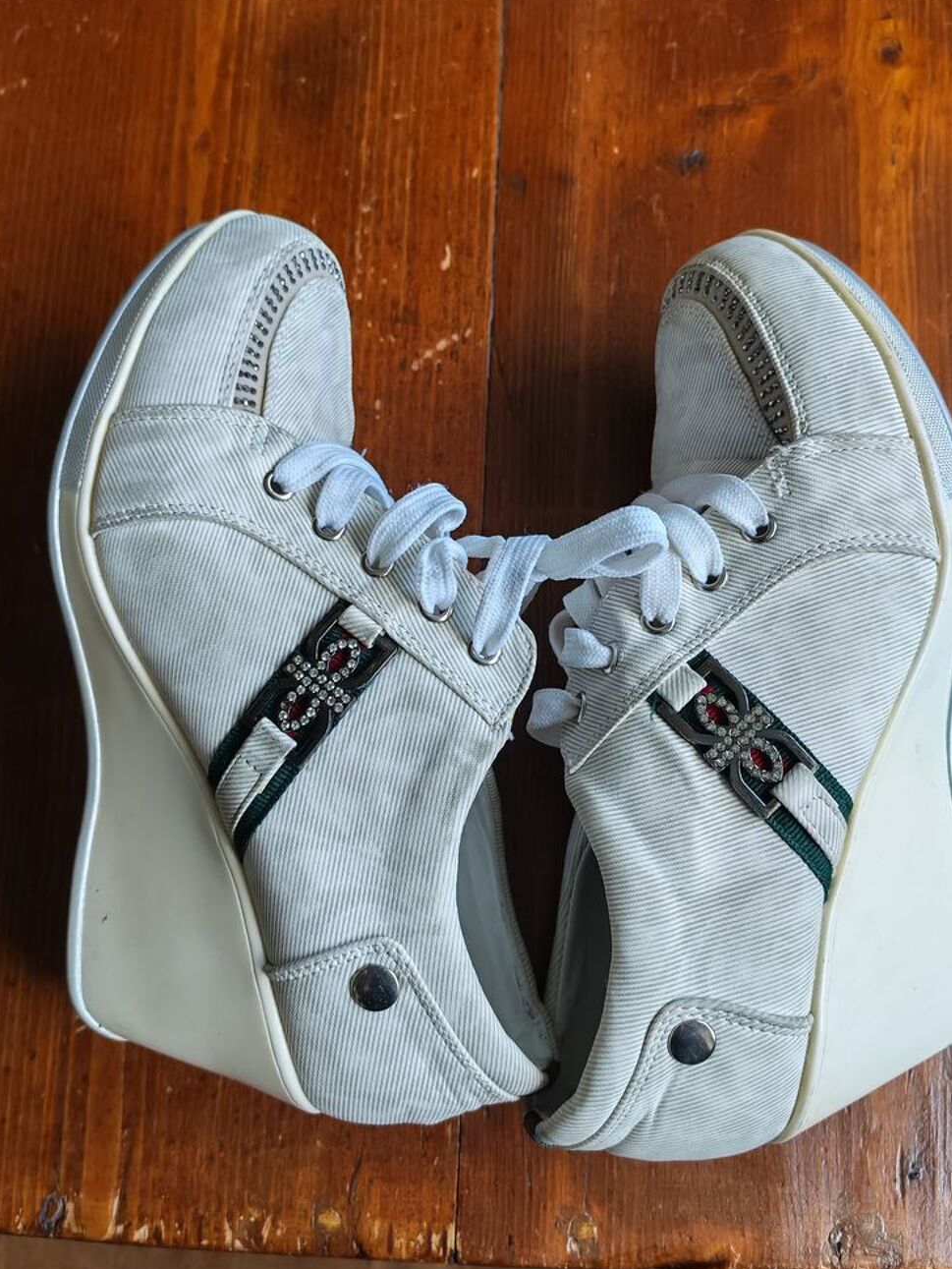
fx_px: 1173
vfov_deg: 56.8
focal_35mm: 32
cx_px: 472
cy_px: 617
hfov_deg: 44.2
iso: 1000
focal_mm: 6.12
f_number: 1.9
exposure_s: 1/100
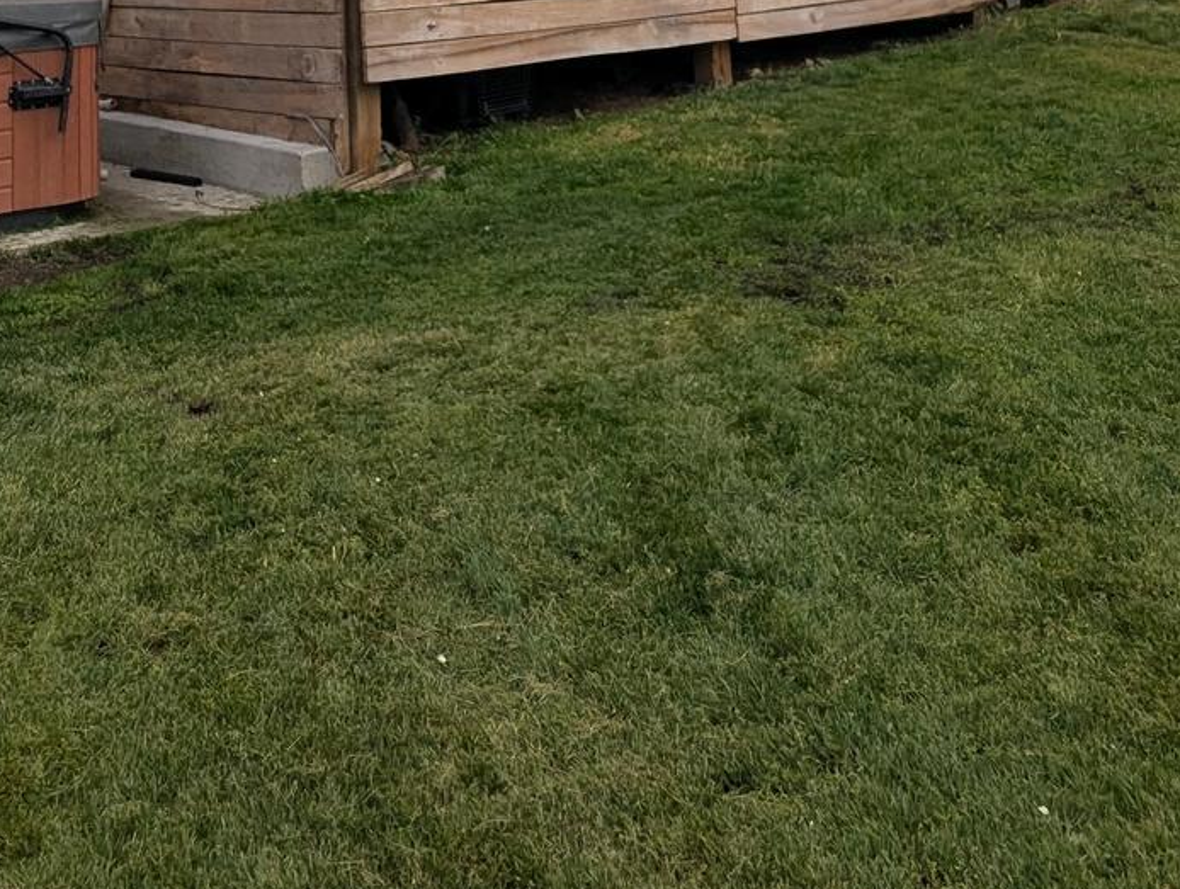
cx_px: 498
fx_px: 1605
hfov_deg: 40.3
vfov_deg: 26.1
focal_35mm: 47
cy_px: -286
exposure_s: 1/1328
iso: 52
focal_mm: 2.35
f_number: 2.2
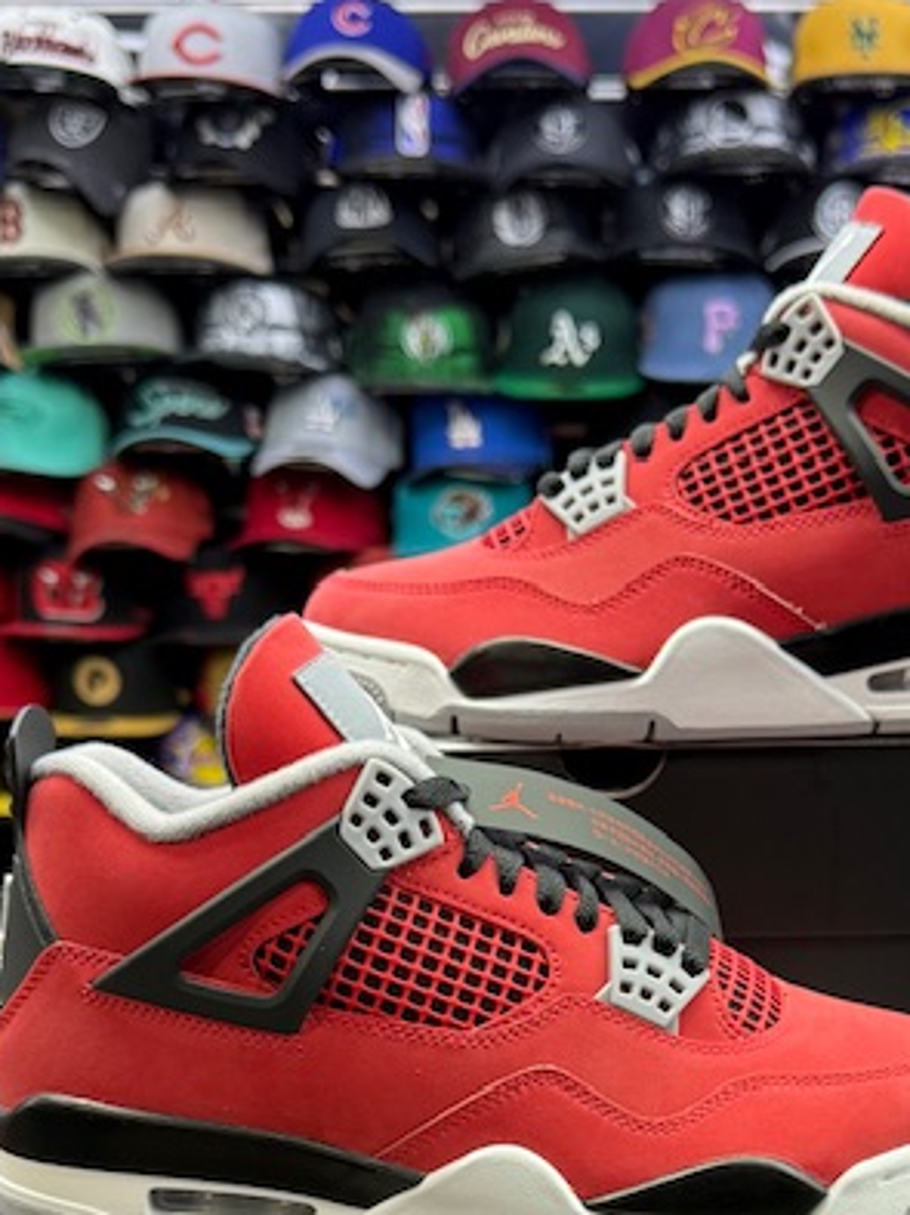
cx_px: 568
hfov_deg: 36.6
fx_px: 1368
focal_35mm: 39
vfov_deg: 47.0
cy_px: 830
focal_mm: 6.76
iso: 160
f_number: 1.78
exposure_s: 1/100
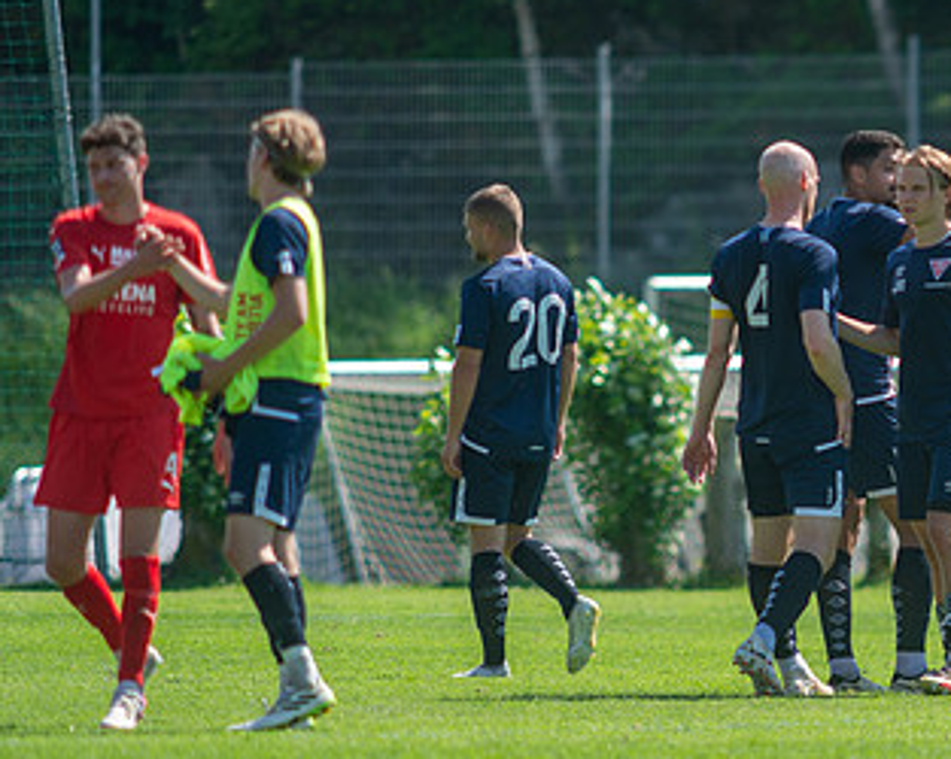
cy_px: 370
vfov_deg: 1.8
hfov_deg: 2.3
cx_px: 917
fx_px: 23740
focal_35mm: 844
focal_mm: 420
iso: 360
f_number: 4
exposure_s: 1/2000
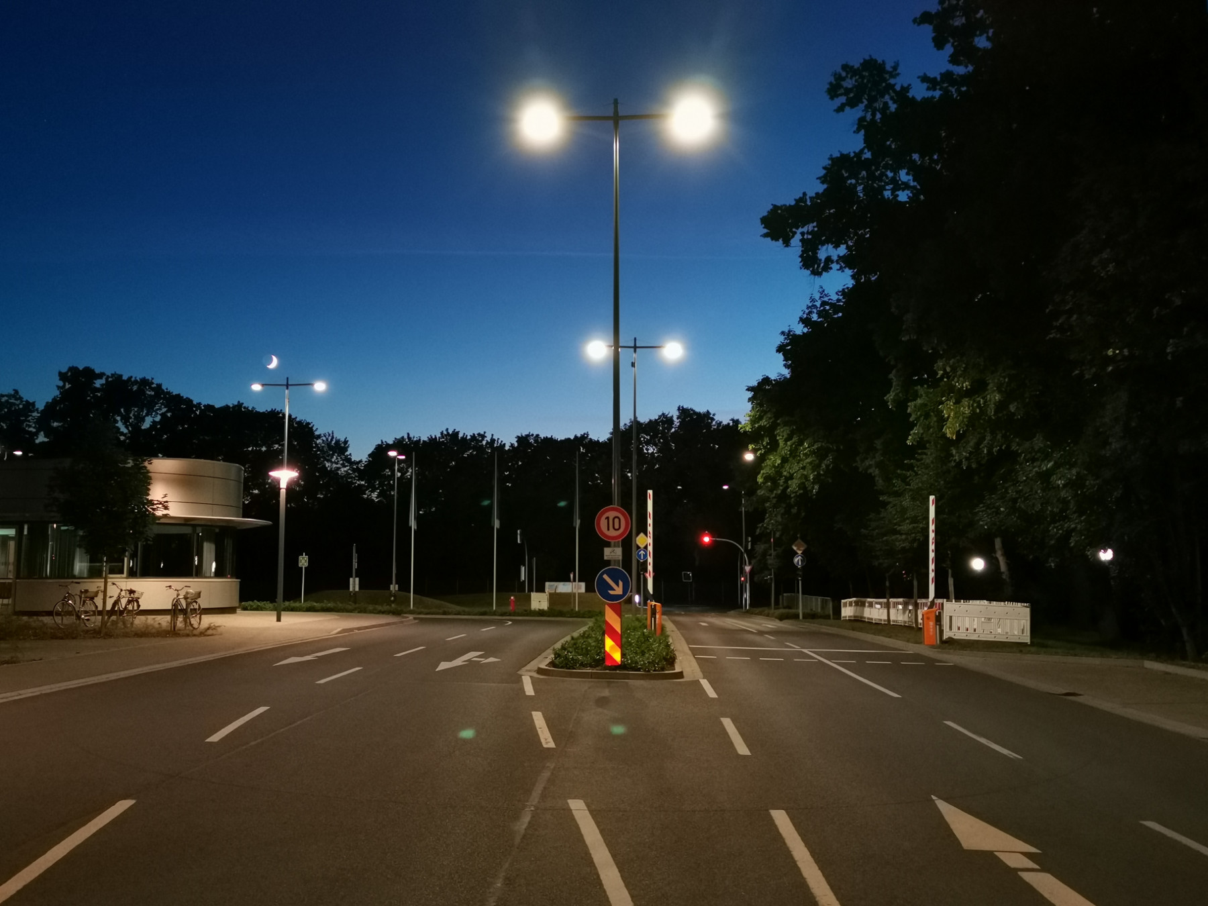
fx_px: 1256
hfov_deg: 51.4
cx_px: 604
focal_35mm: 36
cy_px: 453
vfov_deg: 39.7
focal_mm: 5.6
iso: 1250
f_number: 1.6
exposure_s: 1/20
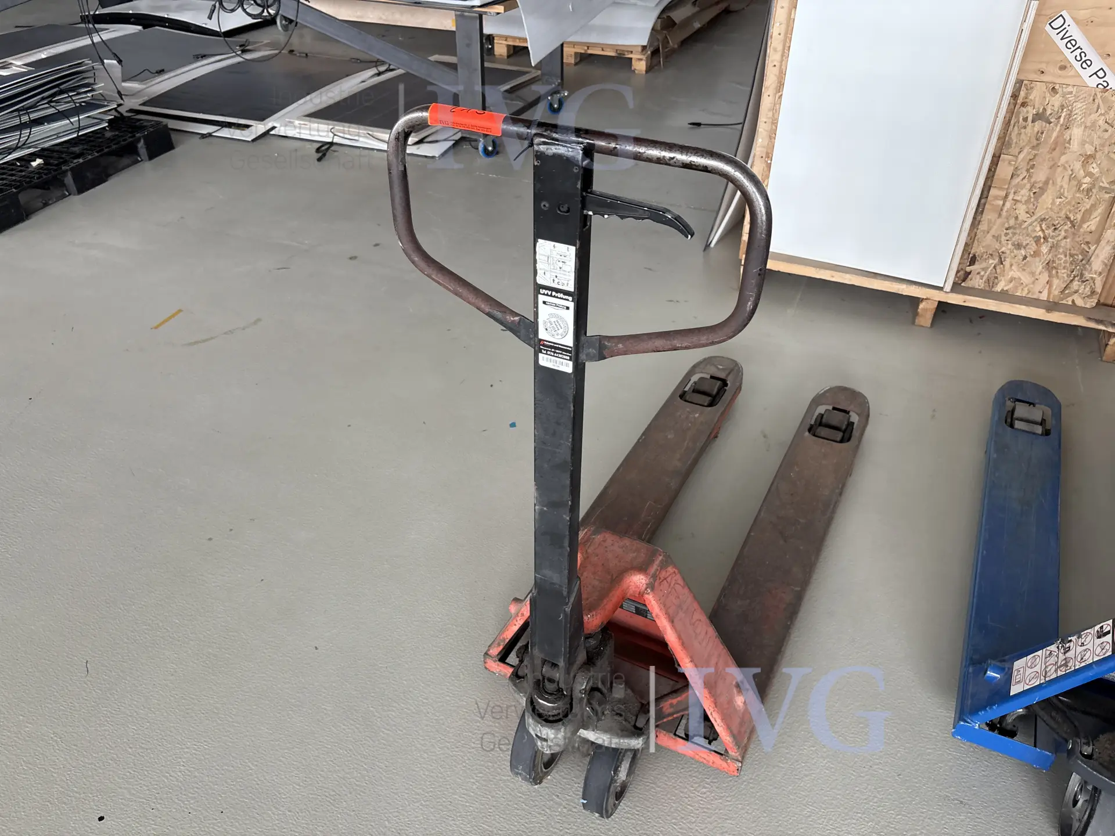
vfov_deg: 53.1
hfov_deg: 67.3
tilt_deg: -36.0
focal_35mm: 26
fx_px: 837
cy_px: 418
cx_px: 558
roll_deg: +1.2
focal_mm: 5.96
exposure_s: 1/82
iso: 125
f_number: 1.6
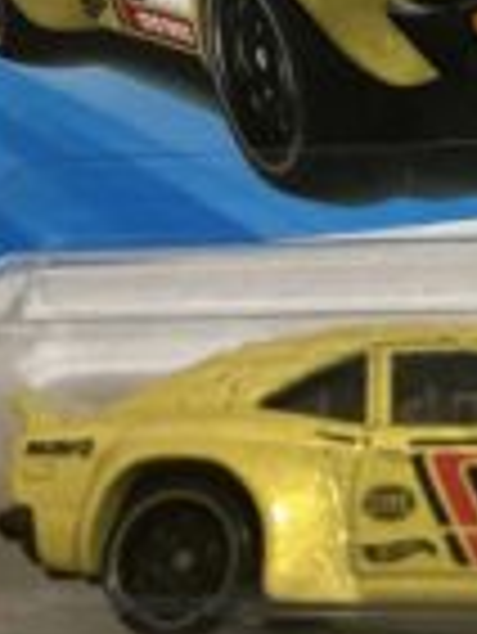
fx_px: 1504
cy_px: -18
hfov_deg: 17.3
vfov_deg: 22.8
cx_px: 558
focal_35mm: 82
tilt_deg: -65.6
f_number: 1.8
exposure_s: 1/30
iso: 400
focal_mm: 3
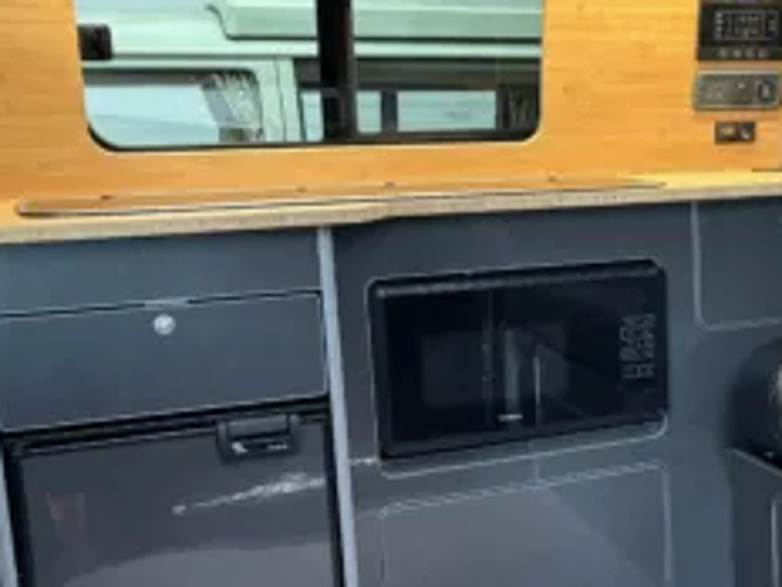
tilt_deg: -10.6
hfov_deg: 32.5
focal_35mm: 56
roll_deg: +0.6
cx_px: 718
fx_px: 1265
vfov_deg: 26.1
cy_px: 342
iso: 320
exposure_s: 1/50
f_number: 1.6
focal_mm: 5.96
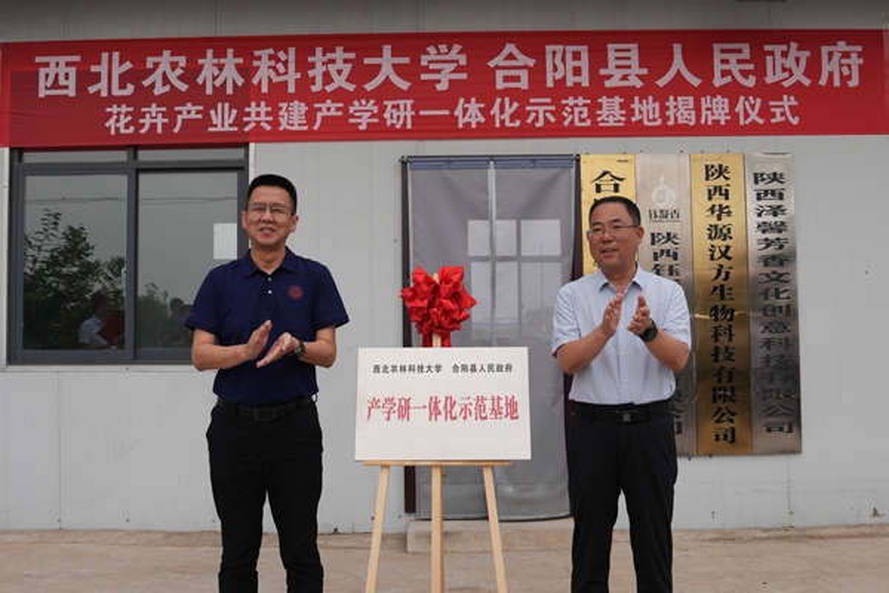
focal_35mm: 36
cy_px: 296
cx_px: 444
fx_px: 889
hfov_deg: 53.1
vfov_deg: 36.9
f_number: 5
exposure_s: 1/400
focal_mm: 24
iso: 100
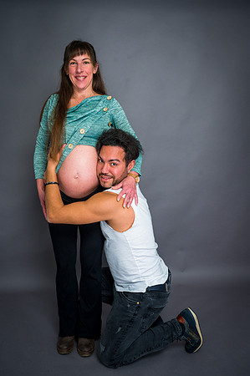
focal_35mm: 34
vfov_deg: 55.2
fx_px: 360
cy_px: 188
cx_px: 125
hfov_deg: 38.3
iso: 200
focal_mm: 34.5
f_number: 6.3
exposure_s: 1/125
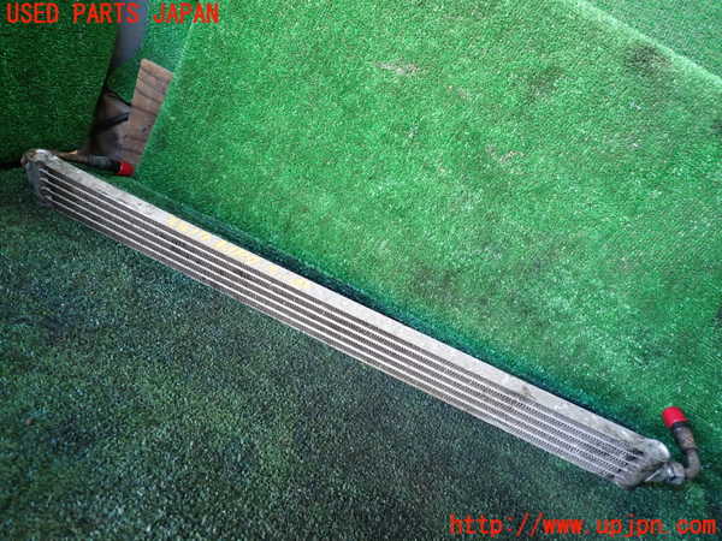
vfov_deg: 54.9
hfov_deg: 69.4
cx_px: 361
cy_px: 270
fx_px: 521
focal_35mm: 25
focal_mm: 4.5
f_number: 2
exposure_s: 1/40
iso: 200
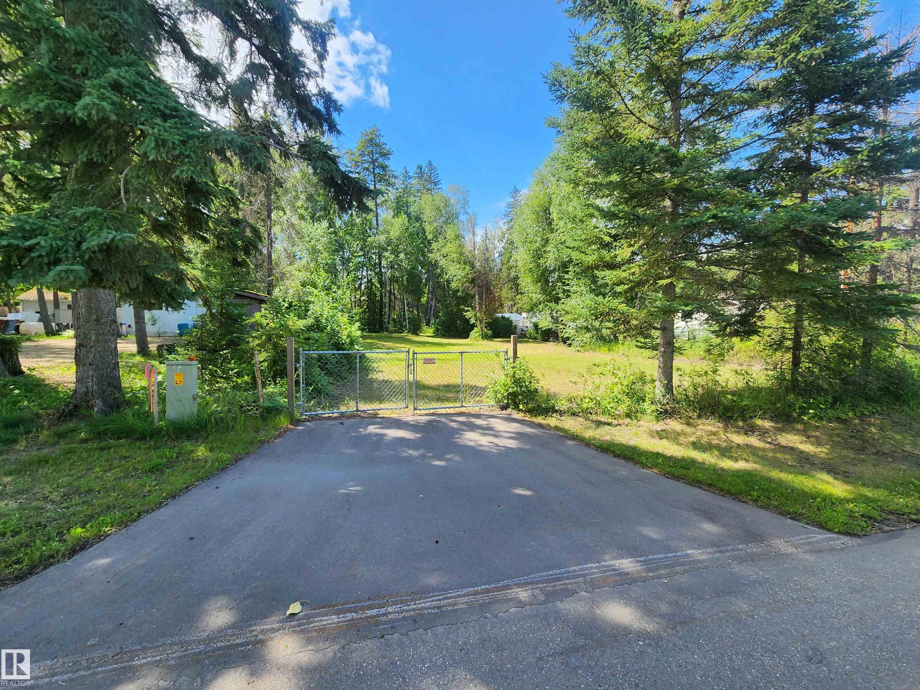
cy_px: 345
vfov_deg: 89.9
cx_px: 460
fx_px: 346
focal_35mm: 13
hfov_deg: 106.2
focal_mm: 2.2
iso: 50
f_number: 2.2
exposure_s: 1/730
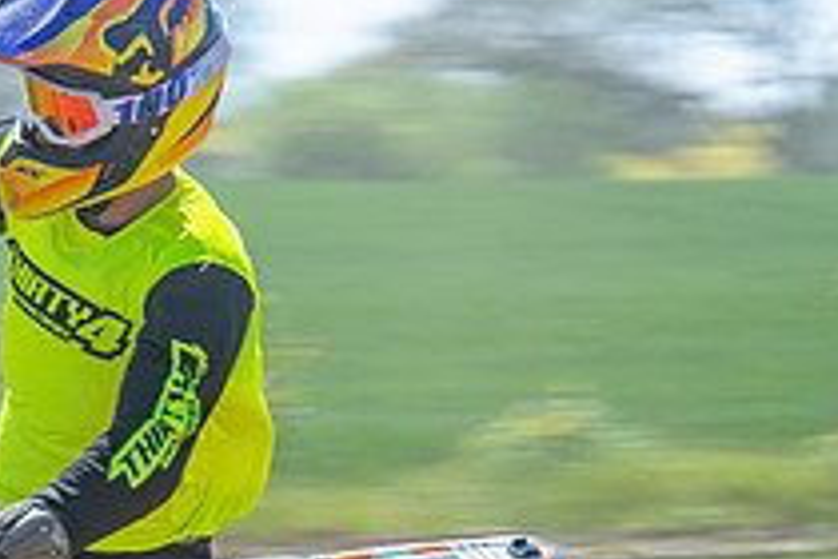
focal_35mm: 608
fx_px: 14152
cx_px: -262
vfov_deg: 2.3
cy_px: 801
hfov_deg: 3.4
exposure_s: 1/160
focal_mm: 122
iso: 200
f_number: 8
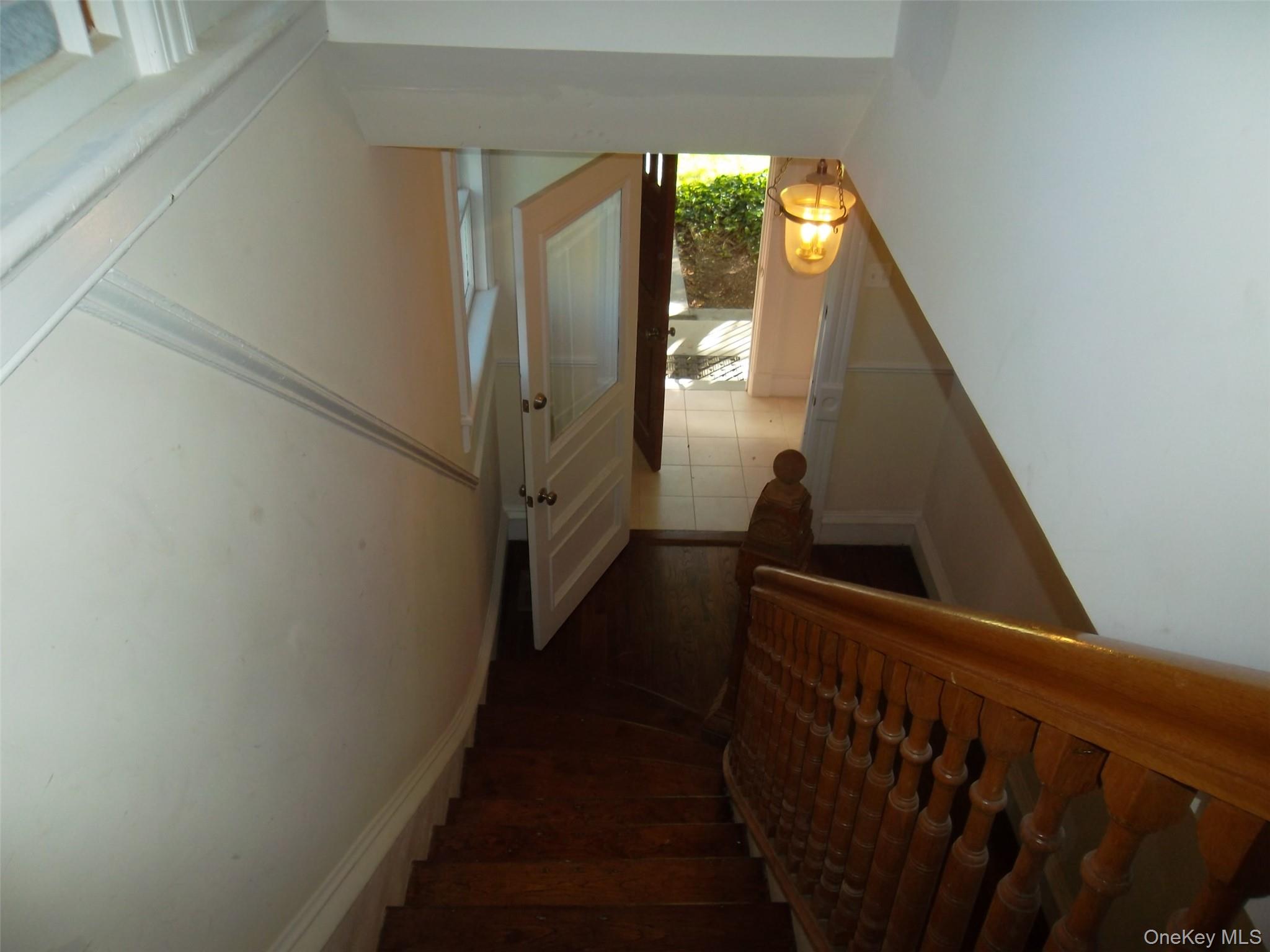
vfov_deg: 51.4
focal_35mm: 27
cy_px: 476
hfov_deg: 65.3
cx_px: 635
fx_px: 991
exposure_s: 1/45
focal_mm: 4.9
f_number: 3.5
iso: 100
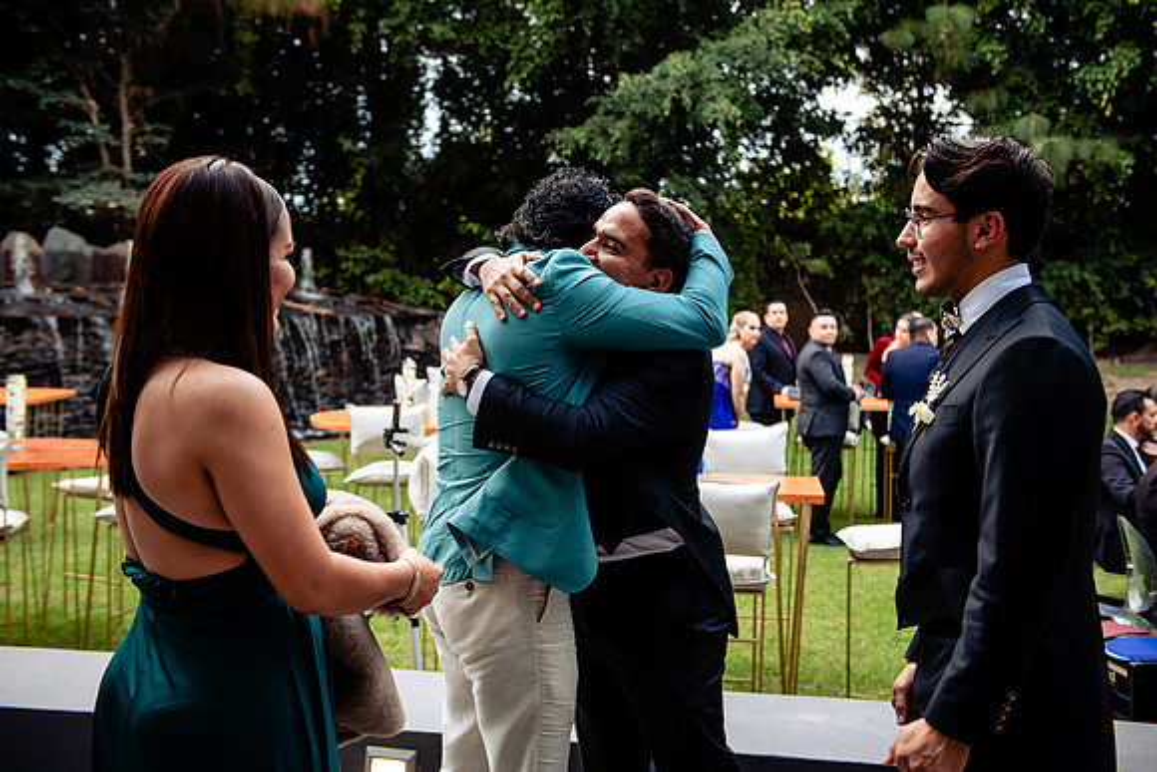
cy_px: 386
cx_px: 578
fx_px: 1350
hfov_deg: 46.4
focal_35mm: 42
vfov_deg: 31.9
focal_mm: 42
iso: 500
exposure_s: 1/125
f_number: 3.5
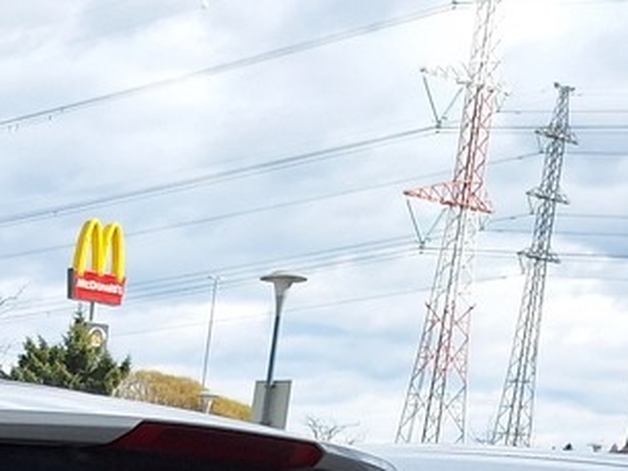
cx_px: -297
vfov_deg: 11.8
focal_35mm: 108
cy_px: 1024
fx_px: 1959
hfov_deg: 16.7
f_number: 1.8
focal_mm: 5.54
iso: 40
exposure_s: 1/1120
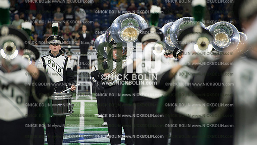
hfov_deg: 10.2
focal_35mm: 211
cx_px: 129
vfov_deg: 5.8
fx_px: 1438
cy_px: 64
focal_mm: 200
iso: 2500
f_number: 3.5
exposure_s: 1/1600
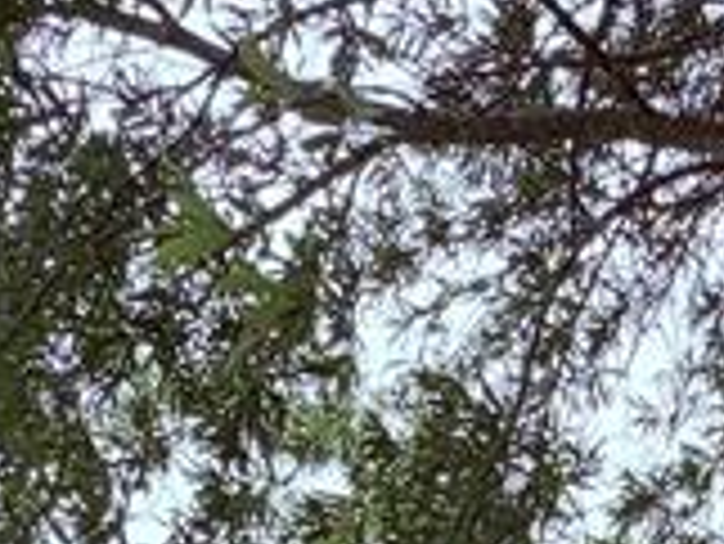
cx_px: 733
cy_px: 1254
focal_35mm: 89
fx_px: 1863
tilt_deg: +2.8
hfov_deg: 21.2
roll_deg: -0.8
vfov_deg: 13.1
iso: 20
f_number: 2.2
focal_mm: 2.22
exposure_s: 1/1368
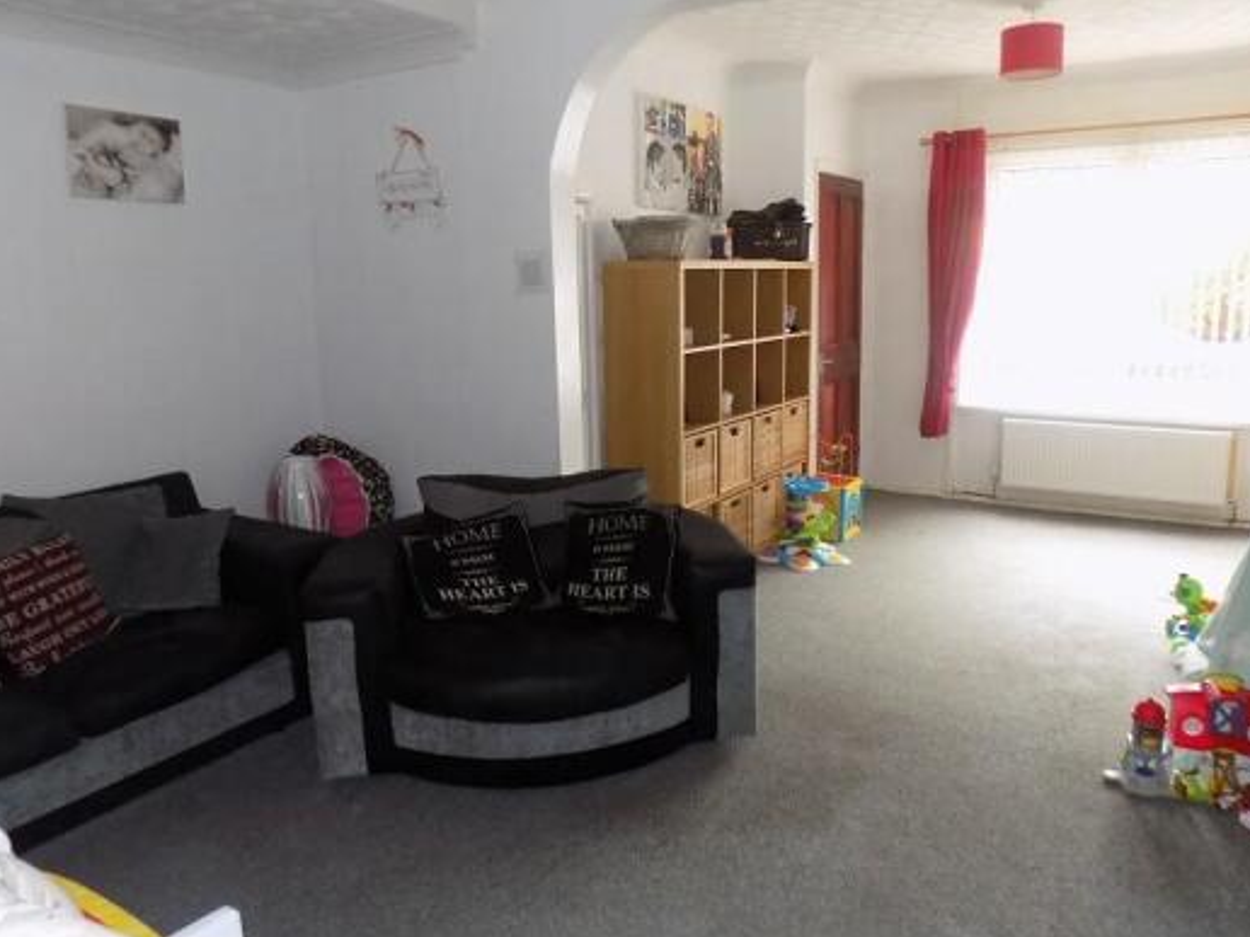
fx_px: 939
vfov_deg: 53.0
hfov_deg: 67.3
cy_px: 447
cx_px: 655
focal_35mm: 26
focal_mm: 4
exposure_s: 1/30
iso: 360
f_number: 3.1
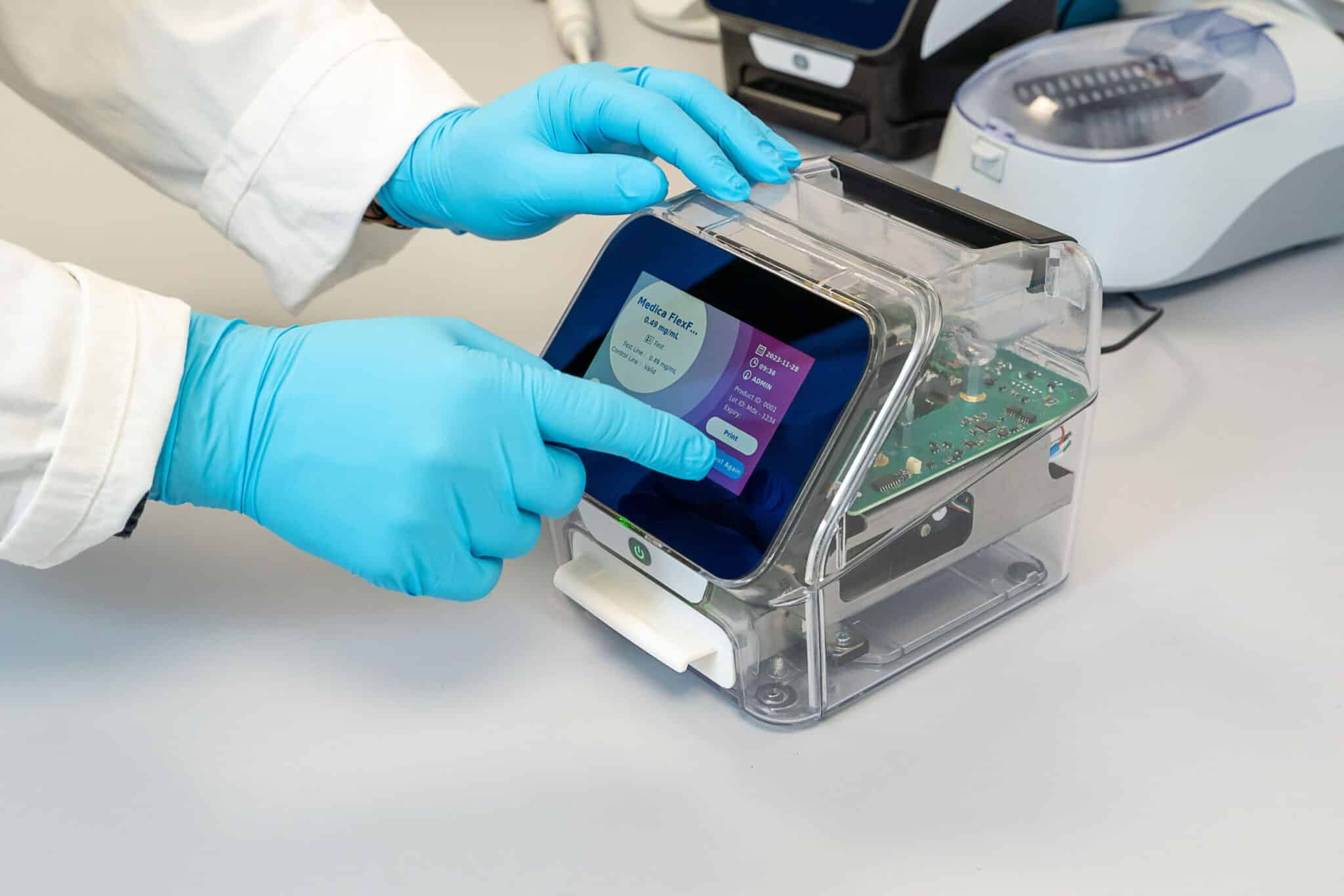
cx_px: 672
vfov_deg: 25.1
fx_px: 2016
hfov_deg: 36.9
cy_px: 448
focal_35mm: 54
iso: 320
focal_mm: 36
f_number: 5.6
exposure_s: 1/160
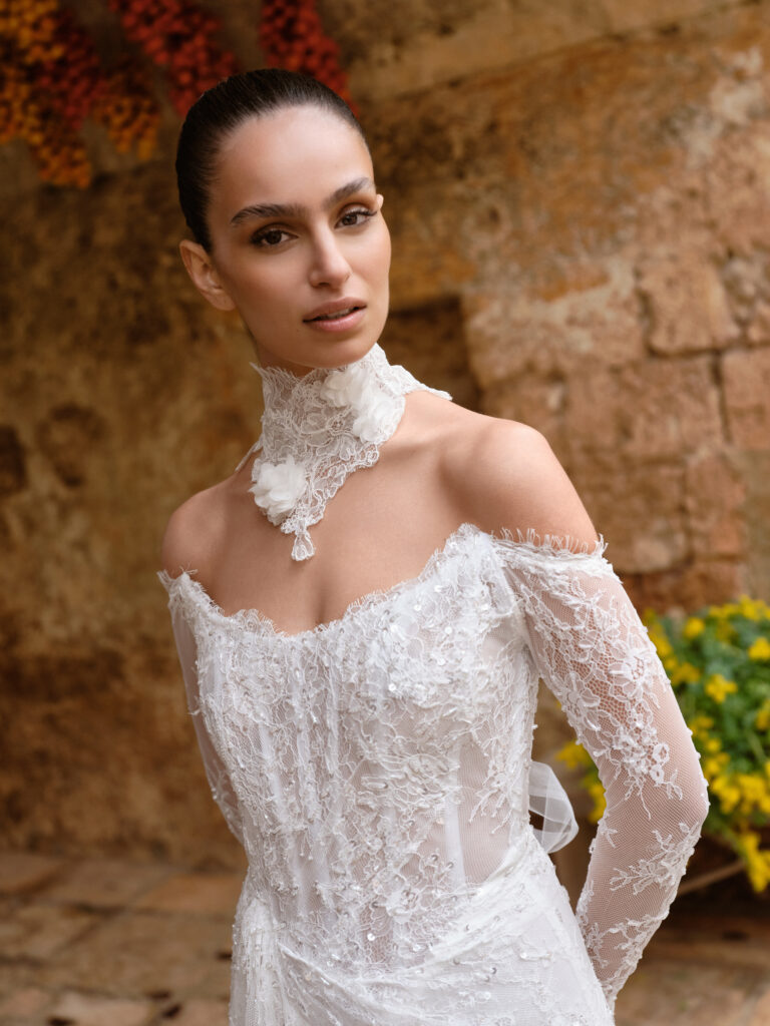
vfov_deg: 42.1
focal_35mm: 45
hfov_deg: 32.2
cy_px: 513
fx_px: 1335
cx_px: 385
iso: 500
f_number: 4
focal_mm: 56.5
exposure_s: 1/125
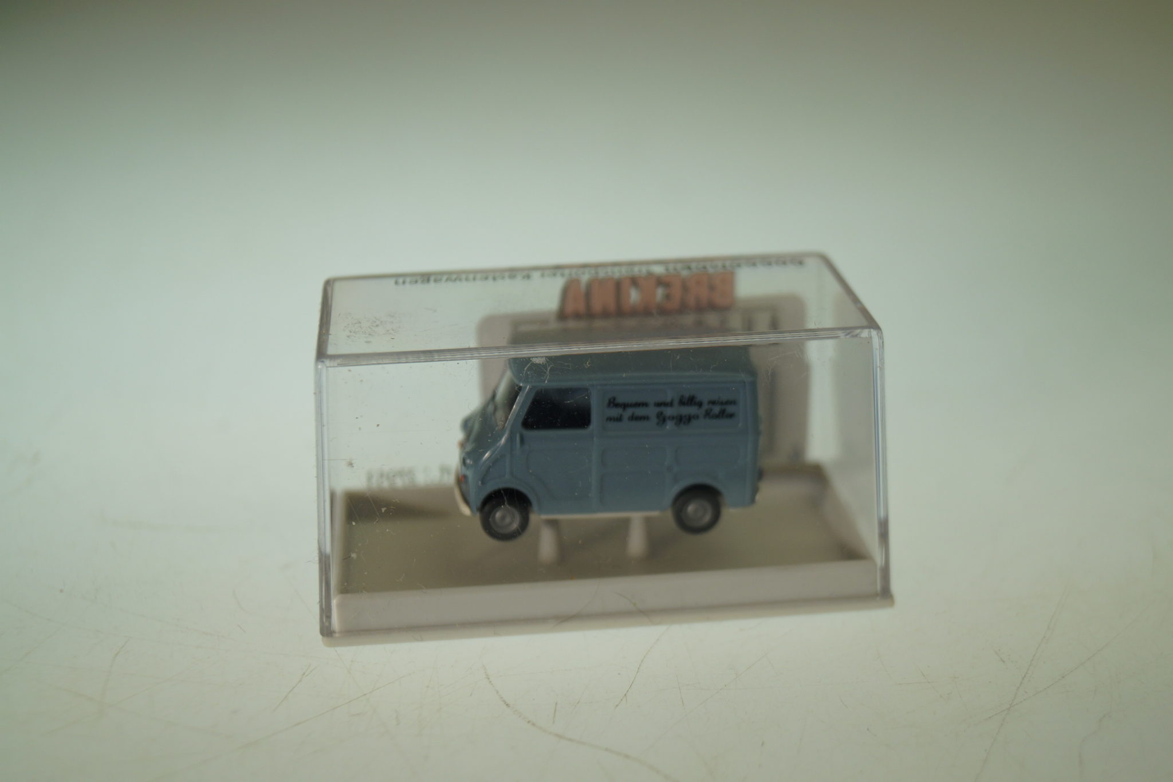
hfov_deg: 33.4
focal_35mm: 60
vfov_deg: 22.6
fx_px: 1955
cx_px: 586
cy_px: 391
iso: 160
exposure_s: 1/160
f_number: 5
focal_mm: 40
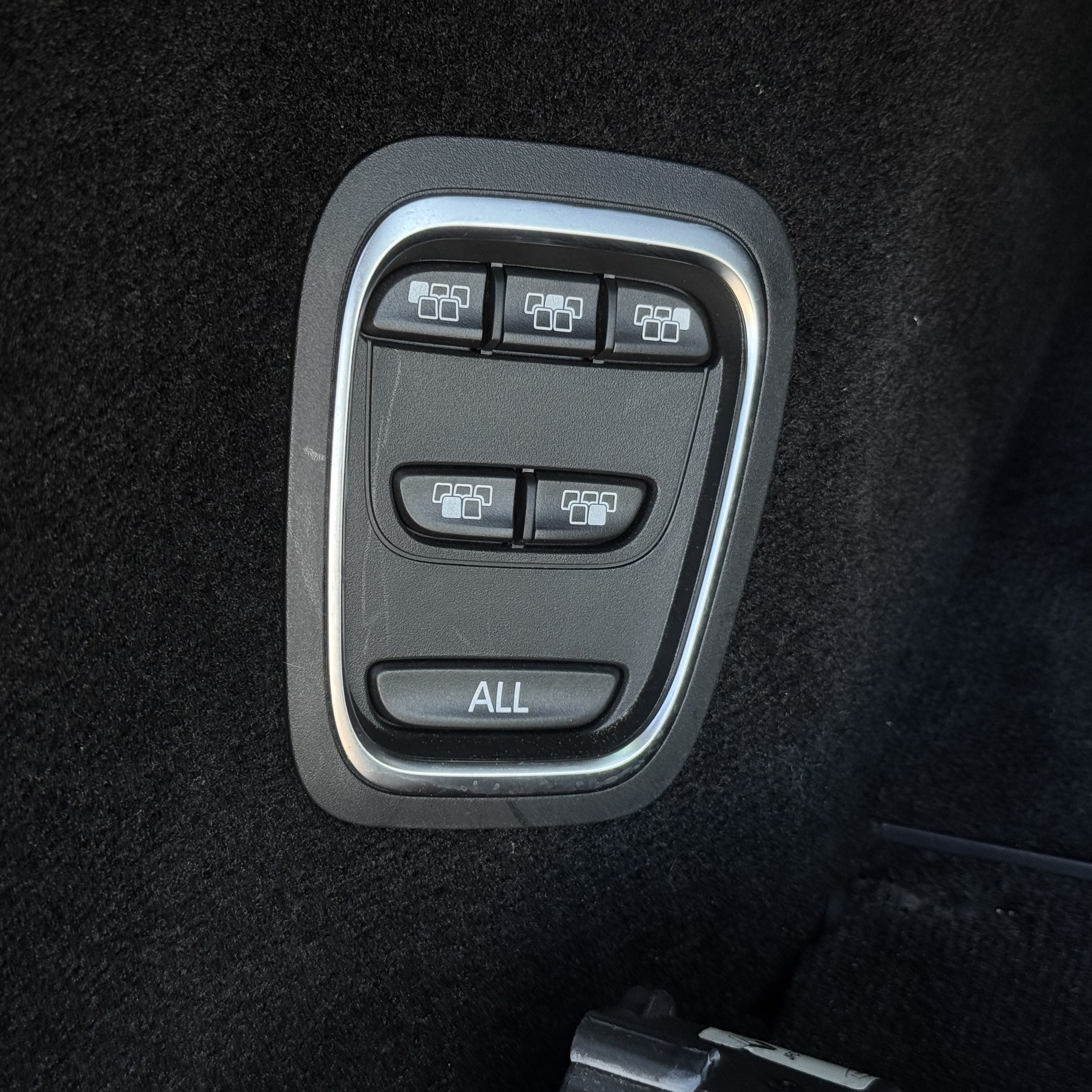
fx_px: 2034
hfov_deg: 30.0
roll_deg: +7.3
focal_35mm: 57
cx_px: 541
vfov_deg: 30.0
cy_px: 546
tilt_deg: -34.6
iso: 50
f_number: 1.78
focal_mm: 6.76
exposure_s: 1/121
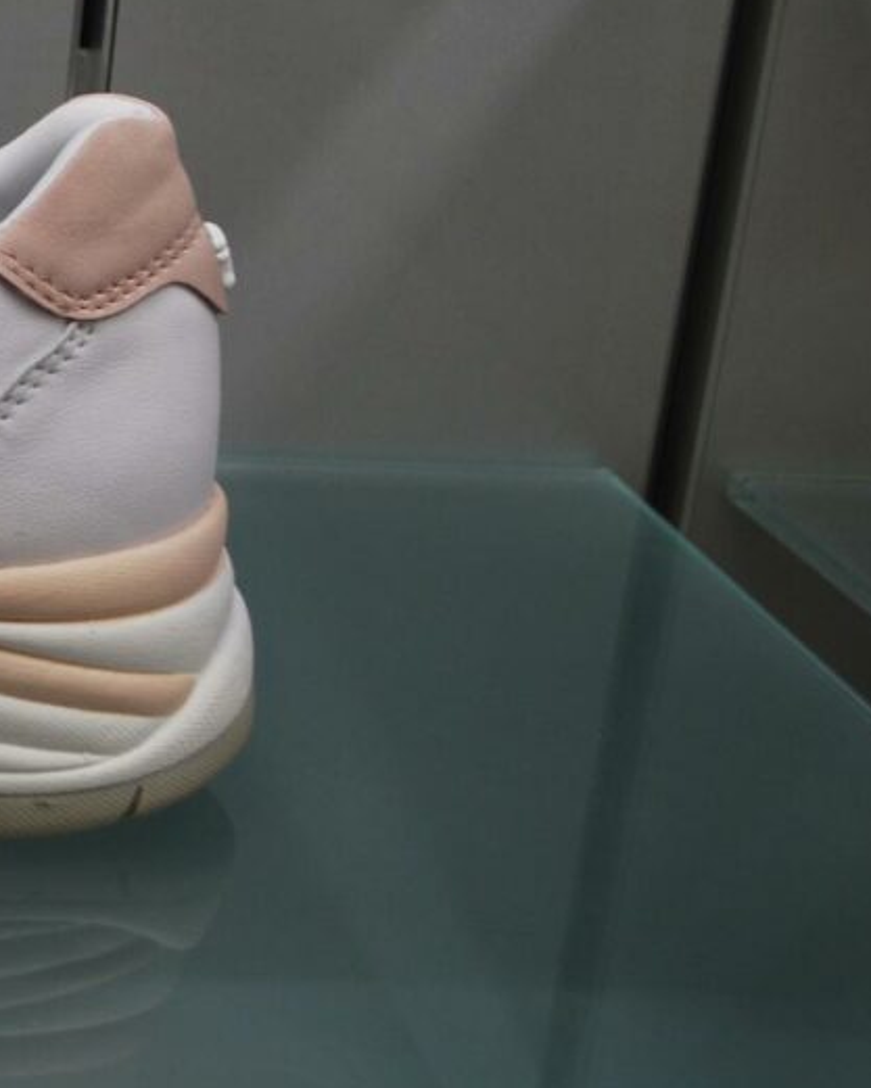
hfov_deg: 17.2
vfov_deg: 23.7
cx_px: -450
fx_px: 2577
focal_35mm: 80
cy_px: 345
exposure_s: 1/60
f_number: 4
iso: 200
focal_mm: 22
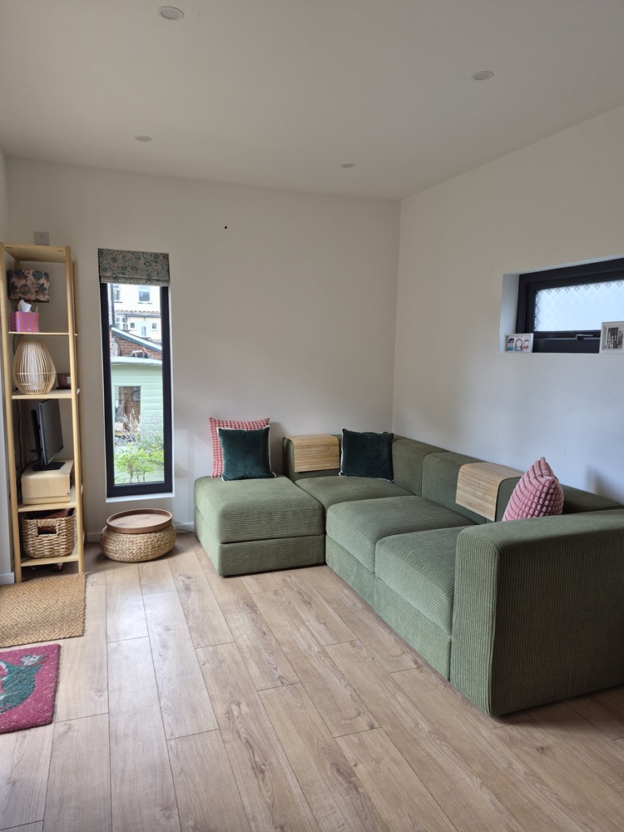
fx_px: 553
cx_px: 312
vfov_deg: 73.9
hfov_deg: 58.9
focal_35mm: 23
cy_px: 416
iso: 80
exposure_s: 1/180
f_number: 1.8
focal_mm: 5.4
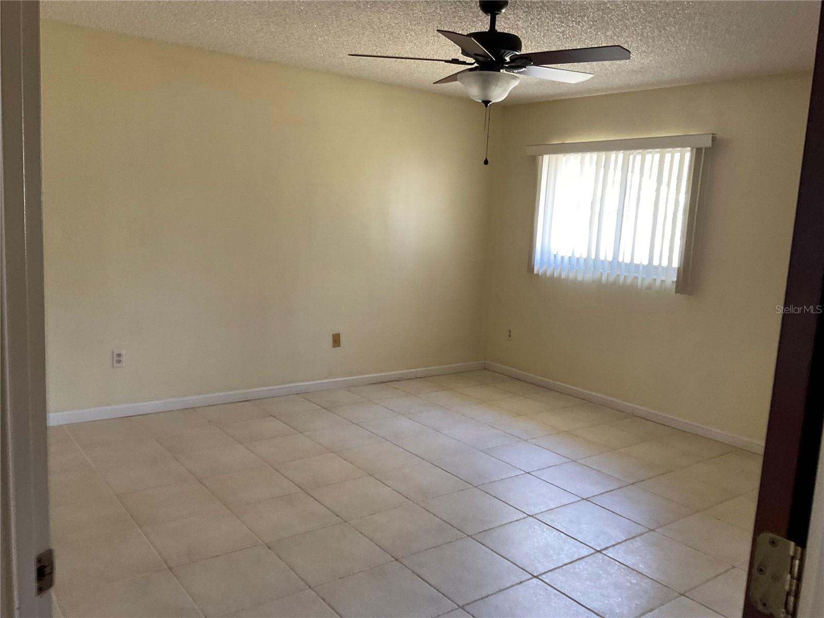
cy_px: 309
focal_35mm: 29
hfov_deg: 61.7
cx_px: 412
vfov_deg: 48.2
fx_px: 690
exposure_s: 1/60
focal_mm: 3
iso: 100
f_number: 1.8
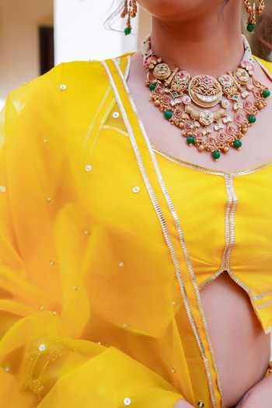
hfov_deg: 35.1
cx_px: 136
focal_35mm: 38
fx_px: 431
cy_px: 204
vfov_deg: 50.7
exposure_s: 1/160
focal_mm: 38
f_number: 7.1
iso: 100
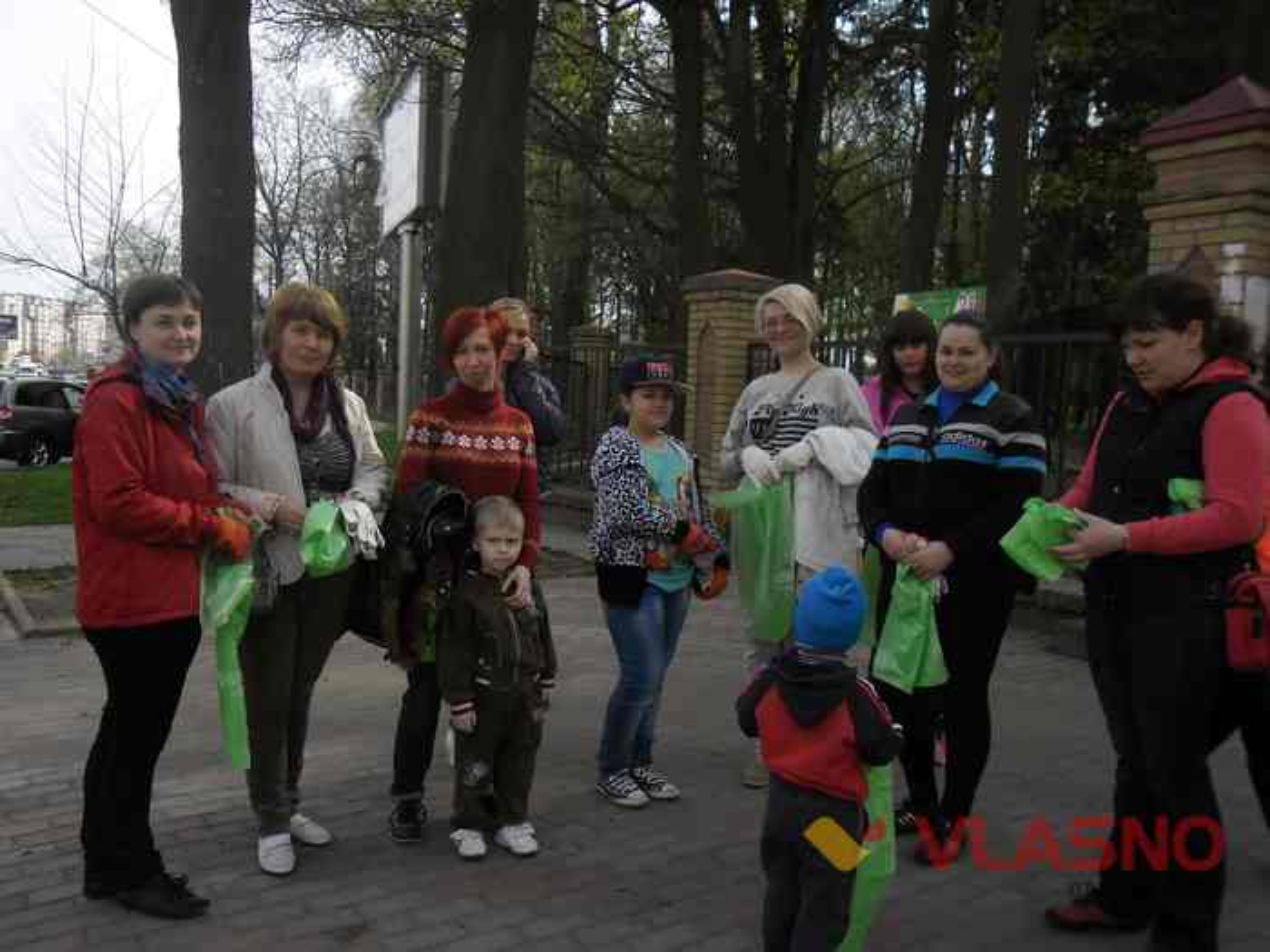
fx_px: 1174
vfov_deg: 44.2
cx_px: 635
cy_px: 476
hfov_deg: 56.8
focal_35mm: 32
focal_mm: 5.7
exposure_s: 1/430
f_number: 3.7
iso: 80
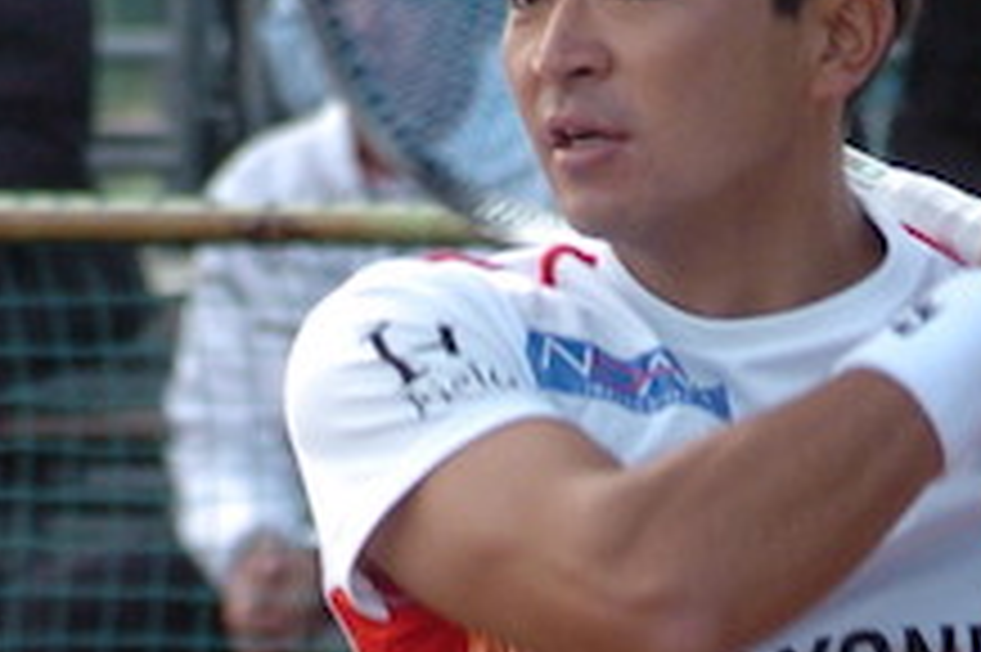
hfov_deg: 2.3
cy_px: 1180
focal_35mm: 895
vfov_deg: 1.5
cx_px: 558
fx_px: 24370
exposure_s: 1/500
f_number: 5.6
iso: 400
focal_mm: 130
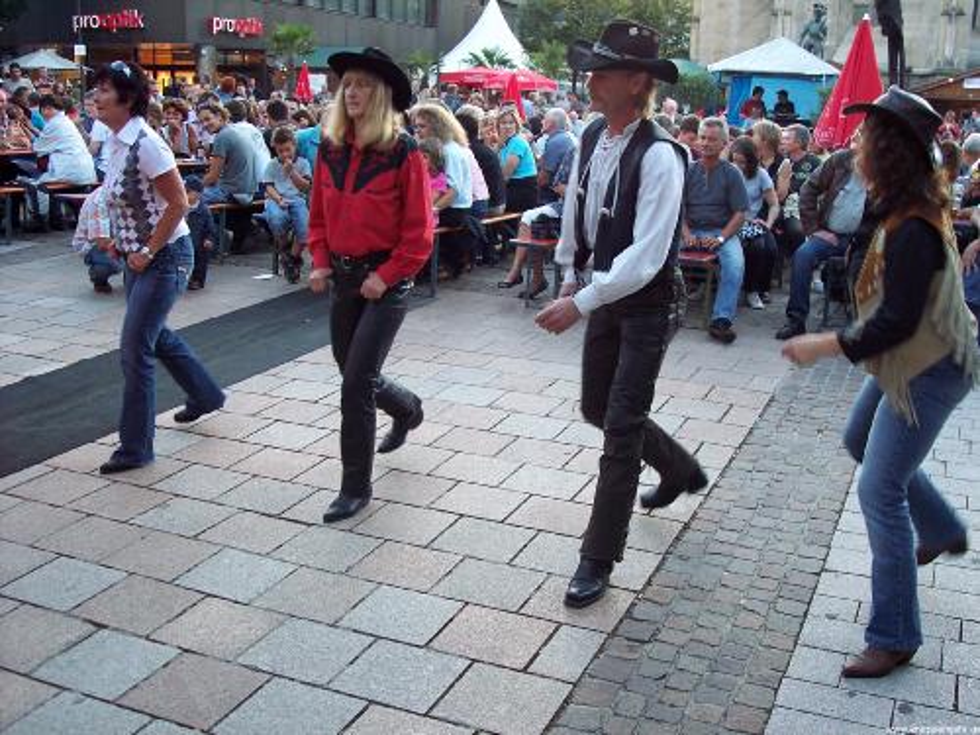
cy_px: 368
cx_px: 490
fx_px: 1104
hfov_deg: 47.9
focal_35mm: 39
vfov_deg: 36.8
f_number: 3.4
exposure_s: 1/45
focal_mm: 8
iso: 100
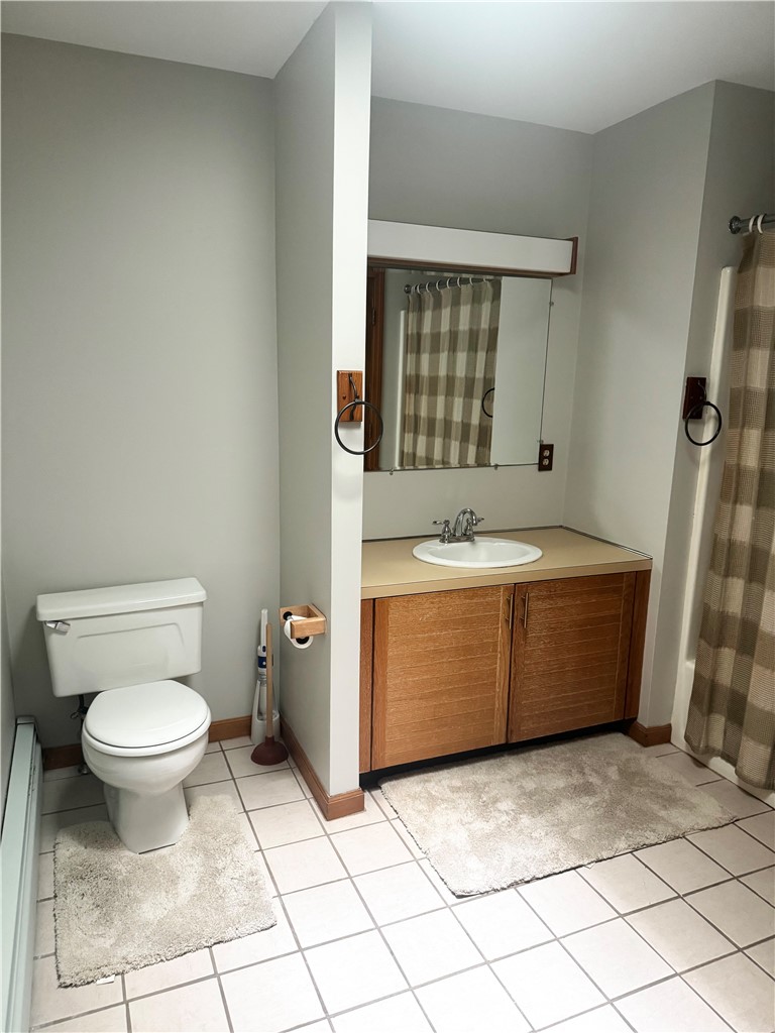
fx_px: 716
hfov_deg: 56.8
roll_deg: -1.1
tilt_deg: -13.5
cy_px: 516
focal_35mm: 24
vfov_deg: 71.6
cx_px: 388
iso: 500
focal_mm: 6.76
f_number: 1.78
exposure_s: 1/60
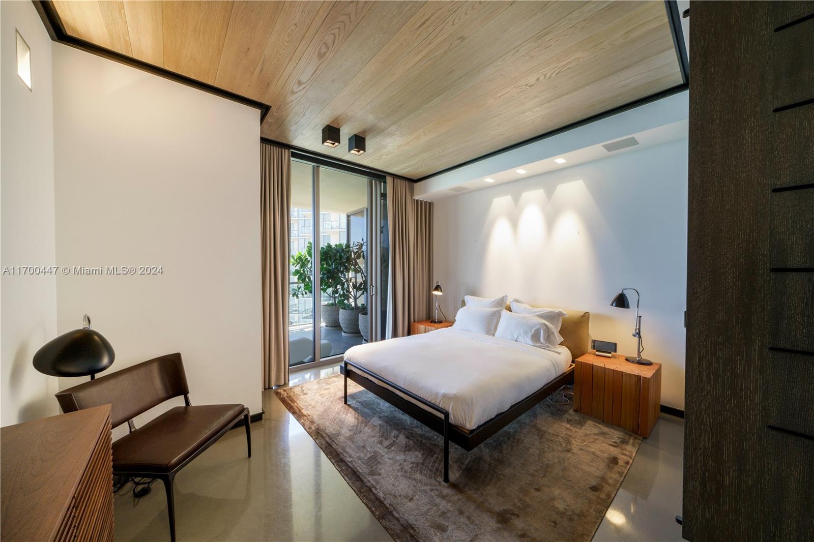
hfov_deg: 112.6
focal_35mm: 12
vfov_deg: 90.0
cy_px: 271
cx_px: 407
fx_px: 271
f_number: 11
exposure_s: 1/10
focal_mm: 12
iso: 200
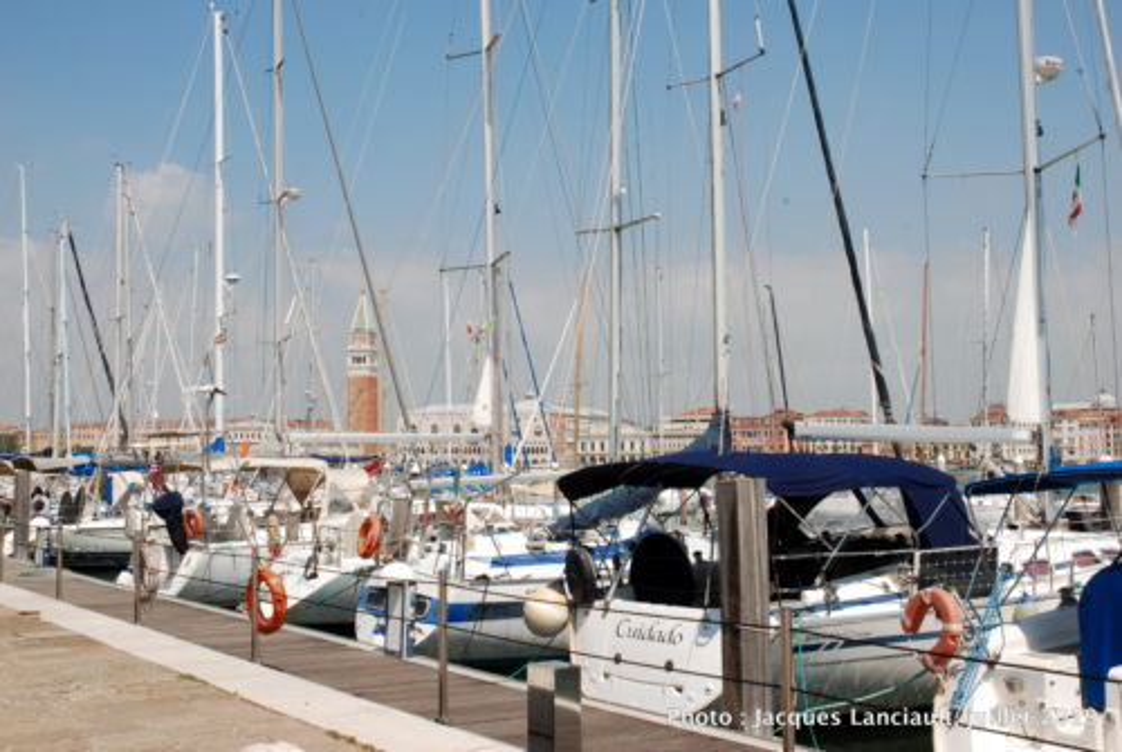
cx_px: 561
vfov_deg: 33.1
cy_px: 376
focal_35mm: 40
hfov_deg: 47.9
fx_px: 1264
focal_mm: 27
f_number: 22
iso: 100
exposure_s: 1/50
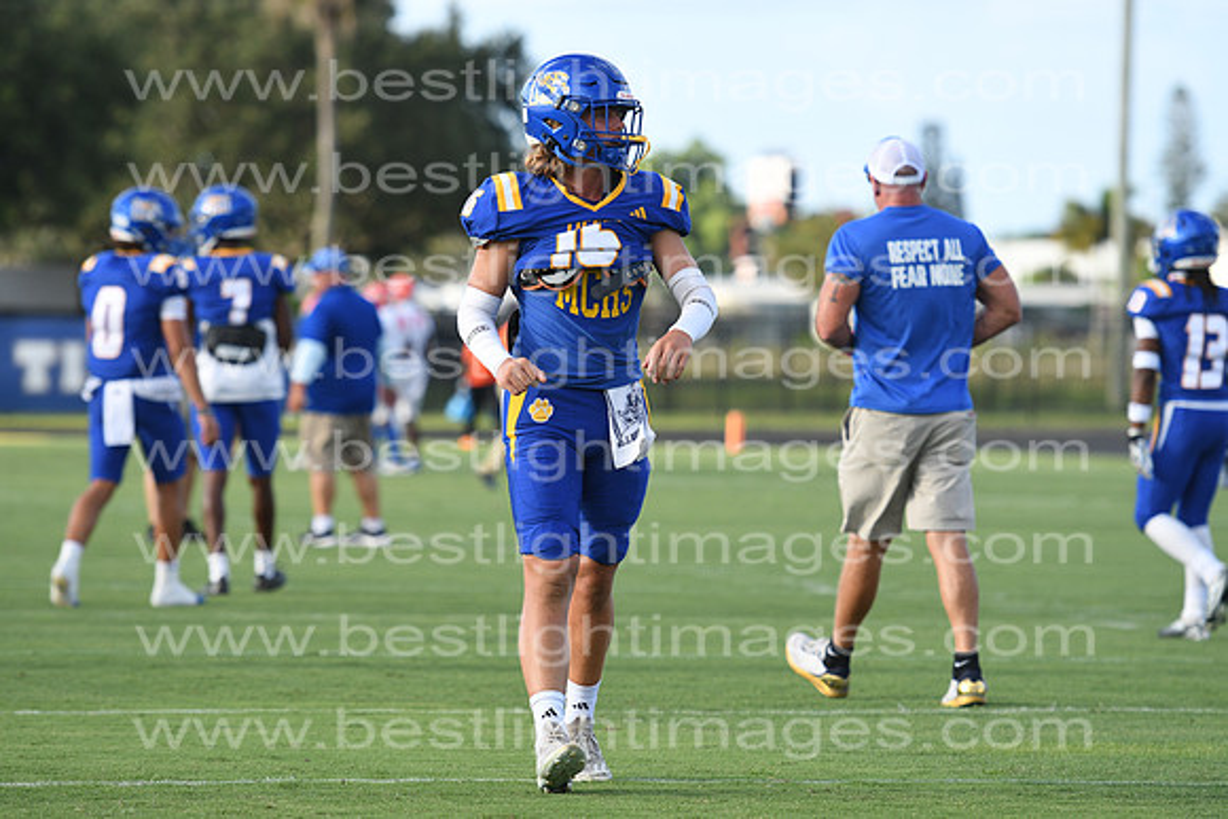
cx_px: 614
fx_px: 8444
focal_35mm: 248
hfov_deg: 8.3
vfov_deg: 5.6
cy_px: 410
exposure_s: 1/1000
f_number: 4
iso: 200
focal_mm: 165
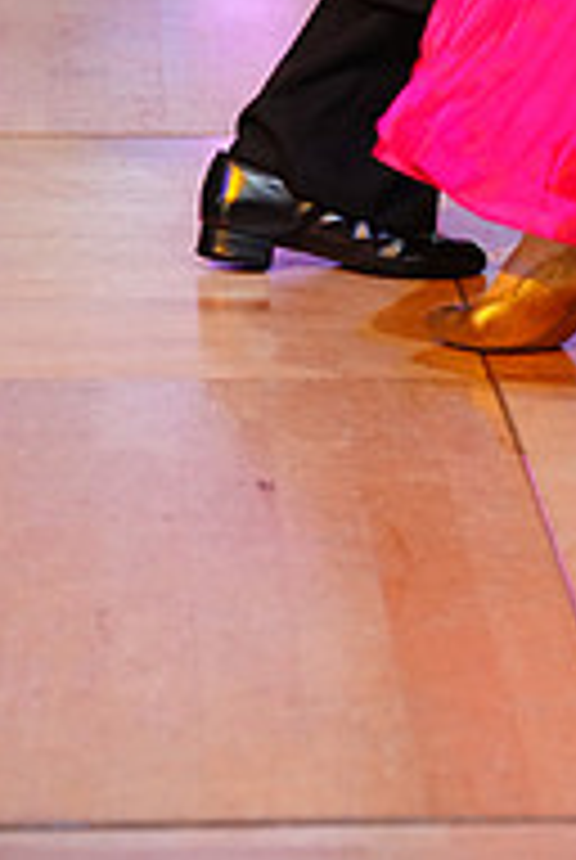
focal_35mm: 197
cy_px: -437
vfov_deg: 10.1
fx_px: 4711
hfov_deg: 6.9
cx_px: 745
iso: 2500
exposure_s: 1/400
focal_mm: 65
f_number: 4
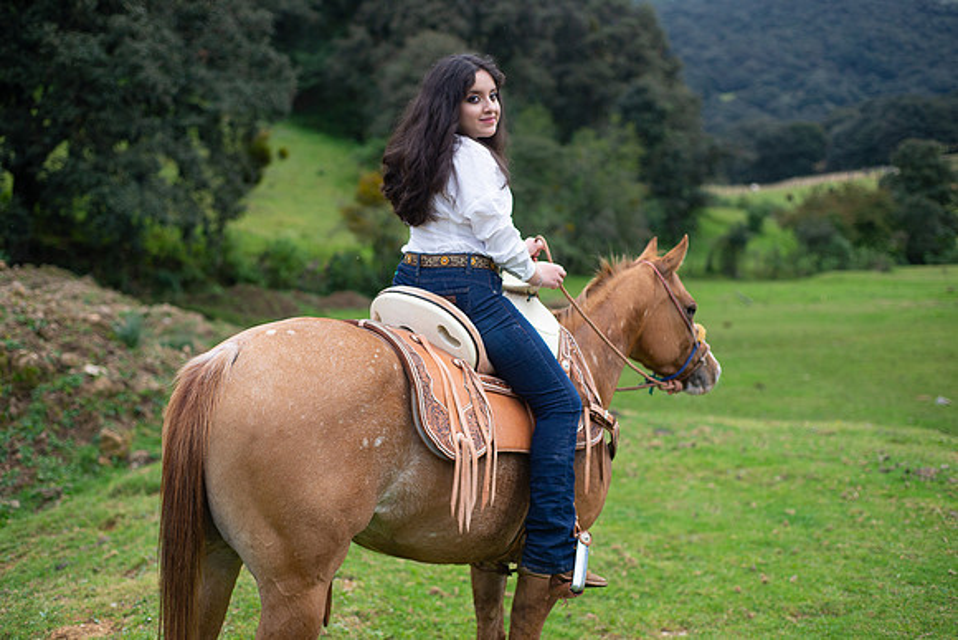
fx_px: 1331
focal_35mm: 50
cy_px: 320
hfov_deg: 39.6
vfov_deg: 27.0
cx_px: 479
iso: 400
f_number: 2.8
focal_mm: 50
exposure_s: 1/800
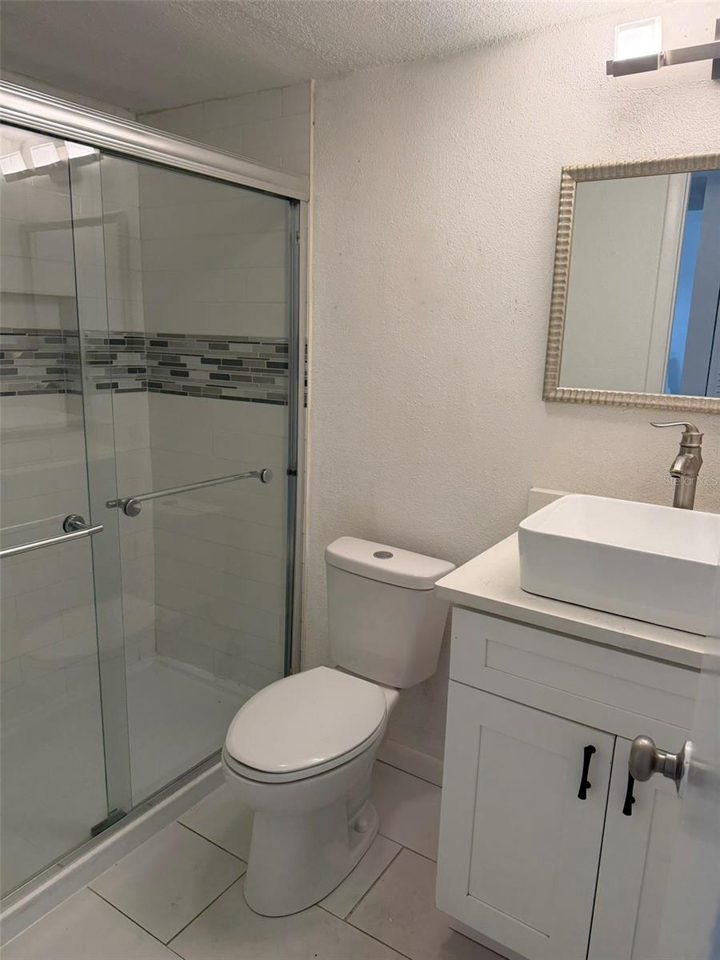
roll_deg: -1.3
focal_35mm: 24
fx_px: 666
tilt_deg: -12.7
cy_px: 480
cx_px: 360
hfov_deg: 56.8
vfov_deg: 71.6
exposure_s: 1/120
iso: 160
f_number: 1.78
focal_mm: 6.76
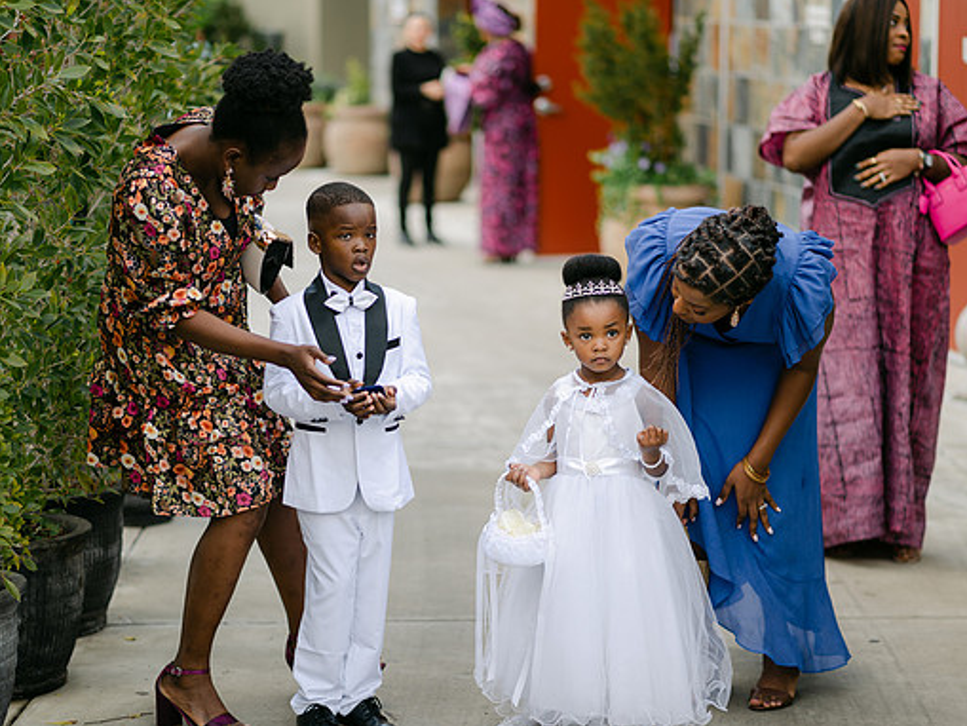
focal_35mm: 93
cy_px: 361
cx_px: 441
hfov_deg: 21.1
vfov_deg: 15.9
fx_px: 2599
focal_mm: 85
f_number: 2
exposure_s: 1/640
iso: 100
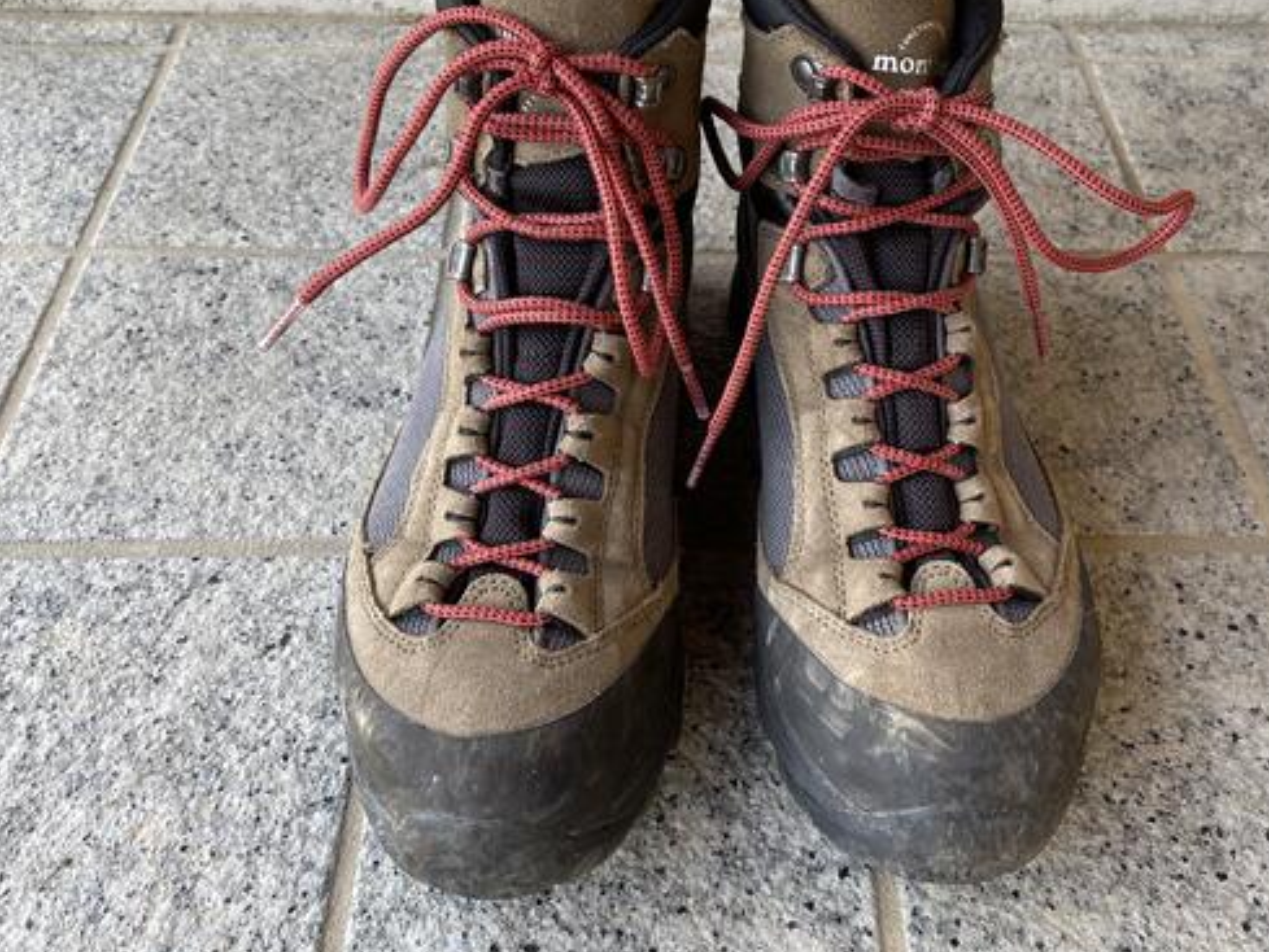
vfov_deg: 41.7
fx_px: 1247
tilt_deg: -46.6
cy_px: 397
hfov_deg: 53.9
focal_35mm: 34
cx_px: 685
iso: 32
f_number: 1.6
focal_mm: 4.2
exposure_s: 1/125
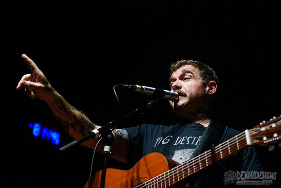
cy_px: 94
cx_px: 140
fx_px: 625
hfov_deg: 25.4
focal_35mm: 80
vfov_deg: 17.1
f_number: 4
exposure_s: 1/125
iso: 6400
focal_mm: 80
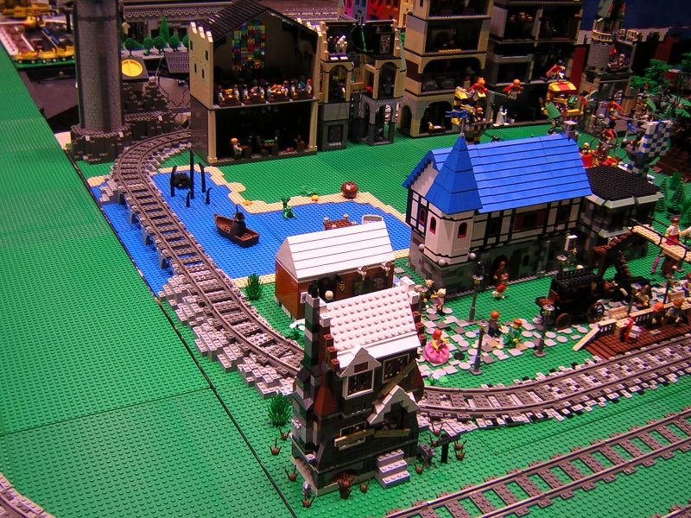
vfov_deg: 39.7
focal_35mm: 36
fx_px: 719
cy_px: 259
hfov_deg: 51.4
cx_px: 346
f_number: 2.6
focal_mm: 4.7
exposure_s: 1/12.7
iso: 100
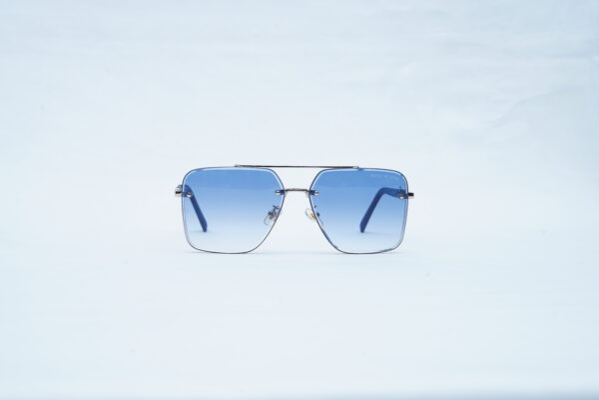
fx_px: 832
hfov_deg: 39.6
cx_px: 300
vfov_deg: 27.0
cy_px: 200
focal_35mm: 50
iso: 200
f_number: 9
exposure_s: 1/160
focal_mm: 50
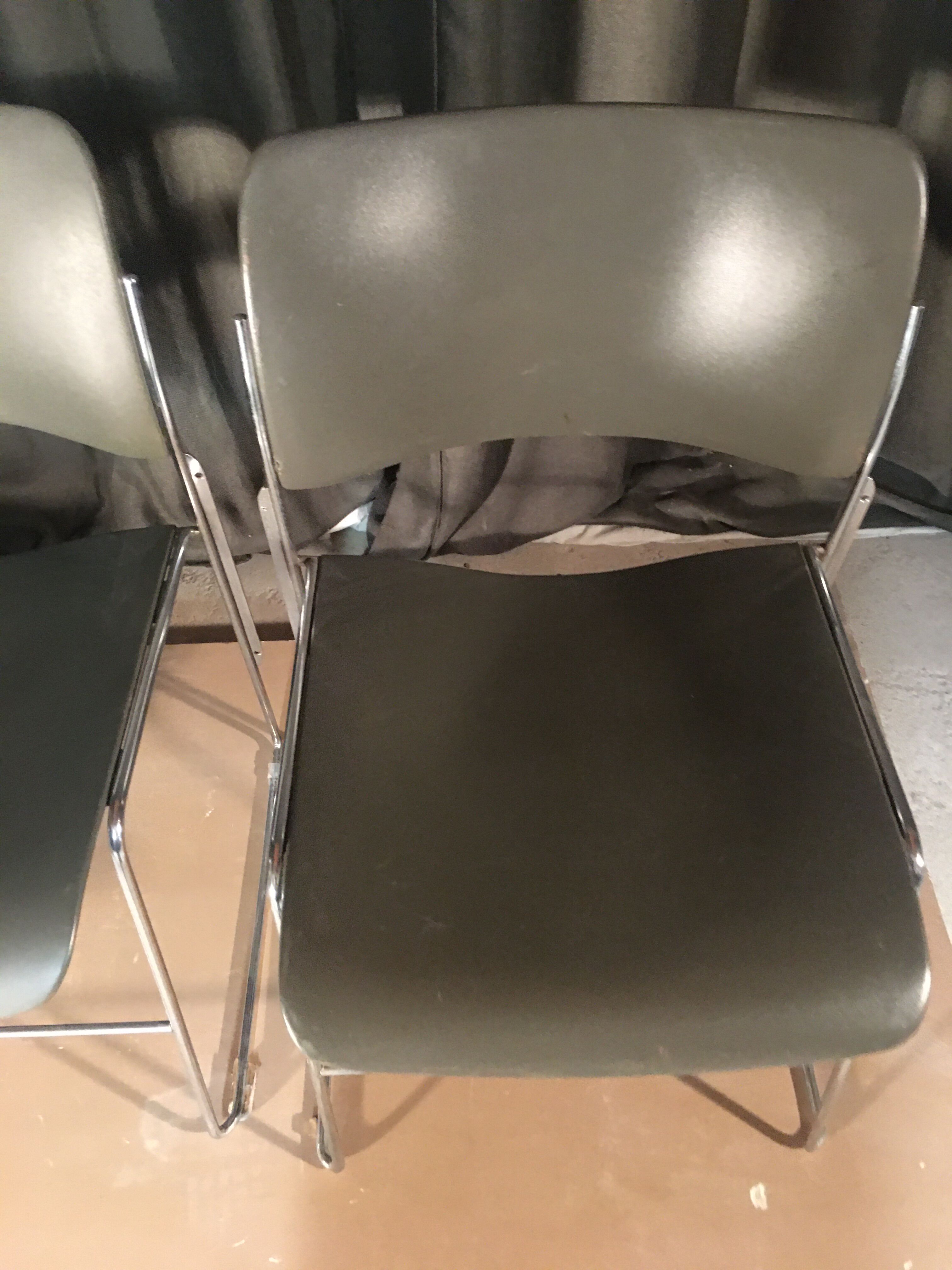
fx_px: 1063
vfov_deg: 61.7
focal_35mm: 29
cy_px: 635
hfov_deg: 48.2
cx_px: 476
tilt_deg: -51.5
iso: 160
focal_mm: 4.15
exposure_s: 1/8
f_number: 2.2
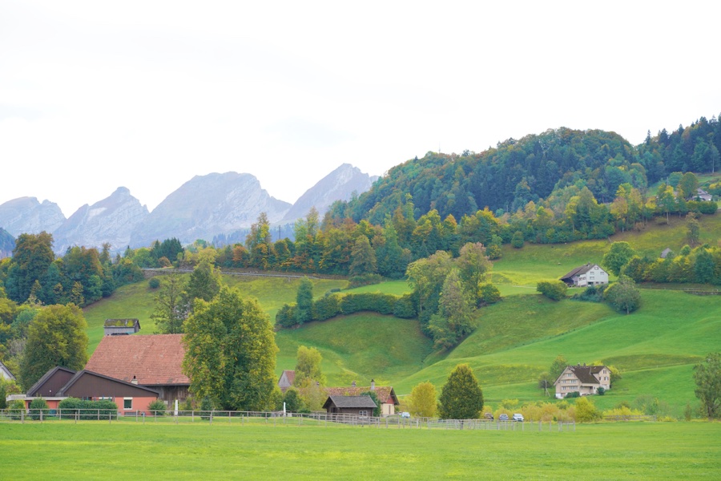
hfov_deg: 23.9
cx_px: 360
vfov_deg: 16.1
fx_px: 1702
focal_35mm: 85
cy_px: 240
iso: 400
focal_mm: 85
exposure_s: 1/800
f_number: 5
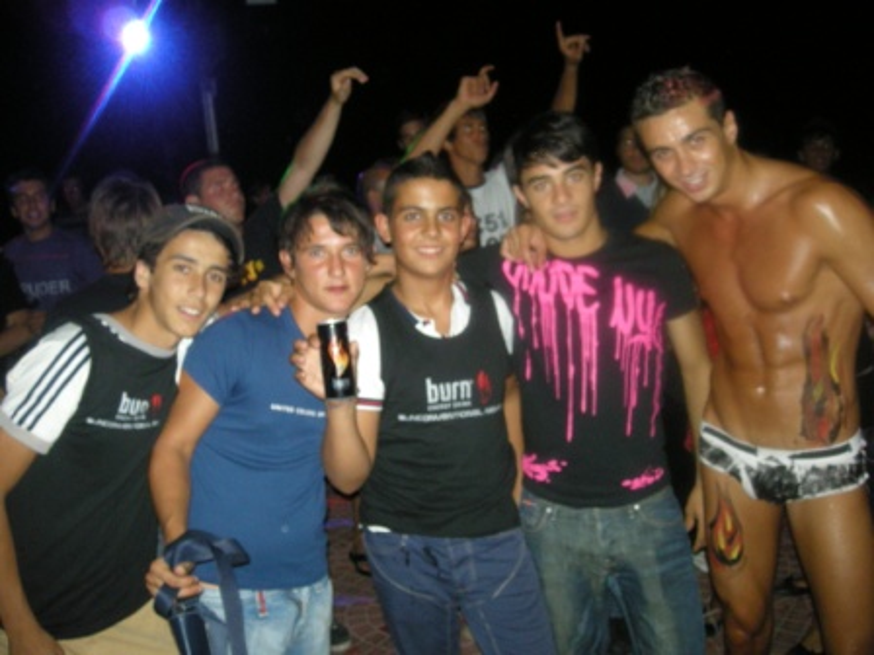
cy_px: 328
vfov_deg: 40.7
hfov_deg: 52.6
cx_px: 437
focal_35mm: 35
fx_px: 884
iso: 233
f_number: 2.8
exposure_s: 1/60
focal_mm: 5.7
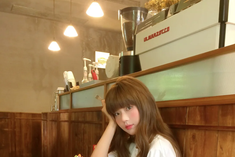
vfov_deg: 30.6
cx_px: 118
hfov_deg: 47.4
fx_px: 268
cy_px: 152
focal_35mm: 41
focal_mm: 4.15
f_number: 2.2
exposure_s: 1/33
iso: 125
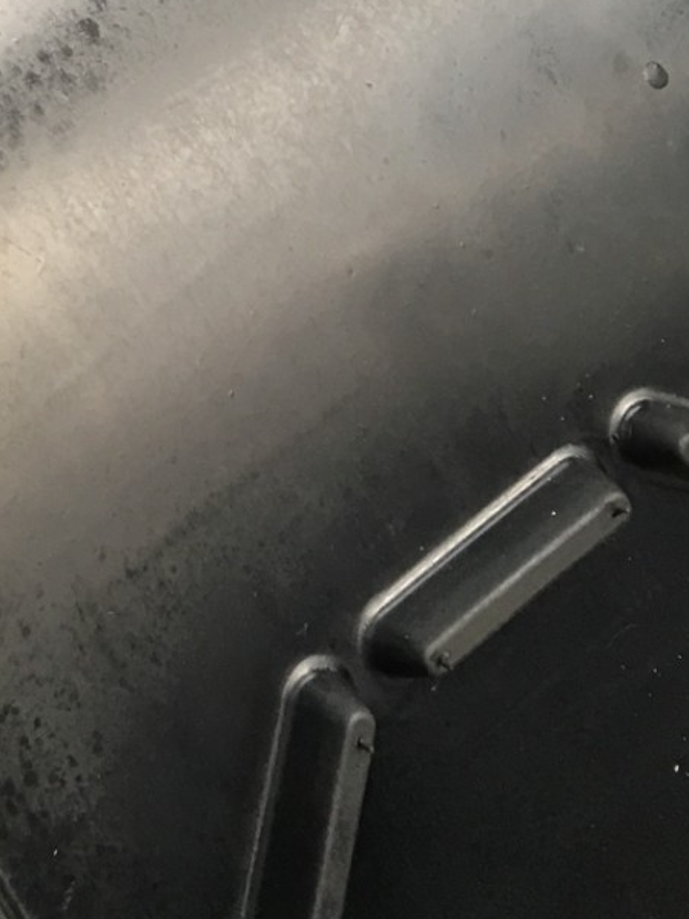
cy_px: -268
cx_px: -236
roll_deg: +0.2
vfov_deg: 19.7
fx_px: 2442
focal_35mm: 92
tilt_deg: -15.8
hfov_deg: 15.2
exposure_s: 1/33
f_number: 2.2
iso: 40
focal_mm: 4.15
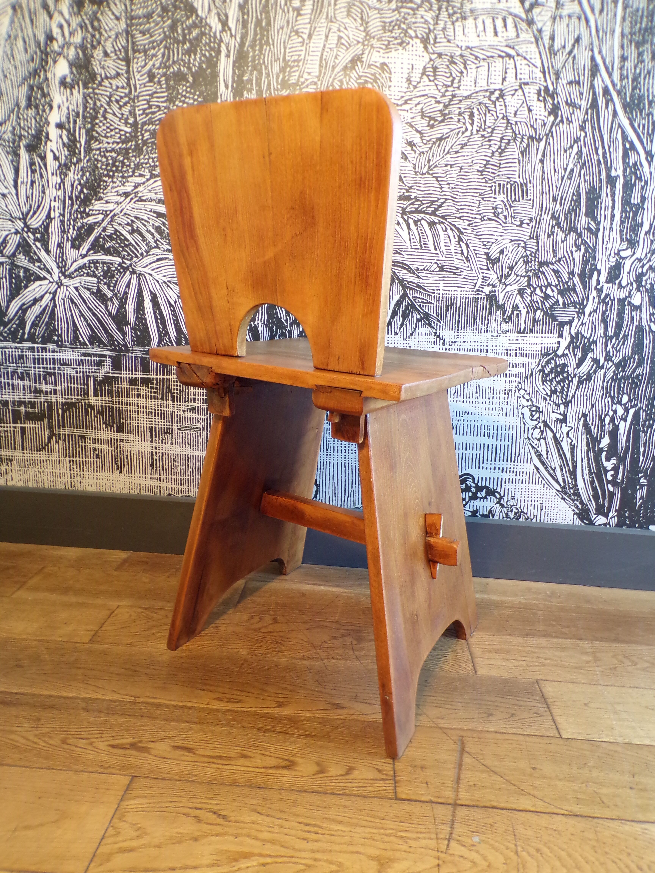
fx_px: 606
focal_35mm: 24
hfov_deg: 56.8
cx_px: 328
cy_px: 436
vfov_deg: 71.6
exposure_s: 1/17
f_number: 3
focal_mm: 4.3
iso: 225
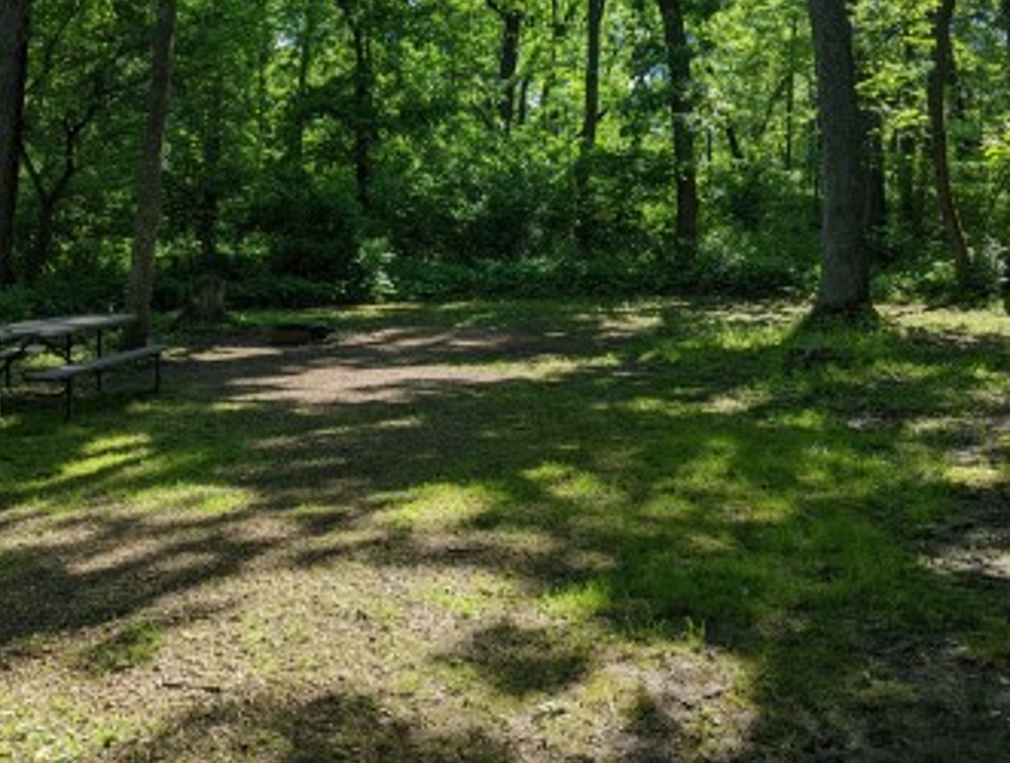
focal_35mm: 37
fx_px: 1082
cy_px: 227
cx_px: 490
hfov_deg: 50.0
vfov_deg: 38.2
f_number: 1.85
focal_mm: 6.81
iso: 39
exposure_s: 1/430
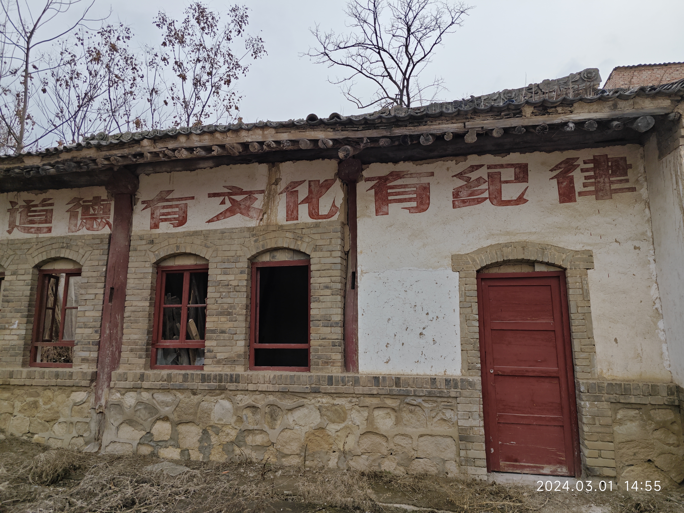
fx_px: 454
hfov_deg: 73.9
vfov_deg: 58.9
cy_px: 256
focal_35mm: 23
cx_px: 342
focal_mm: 5.43
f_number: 1.8
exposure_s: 1/3883
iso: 50
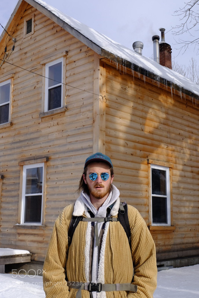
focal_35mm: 44
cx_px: 100
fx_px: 365
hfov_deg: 30.5
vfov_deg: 44.5
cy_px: 149
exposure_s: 1/420
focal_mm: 29.5
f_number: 7.1
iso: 200
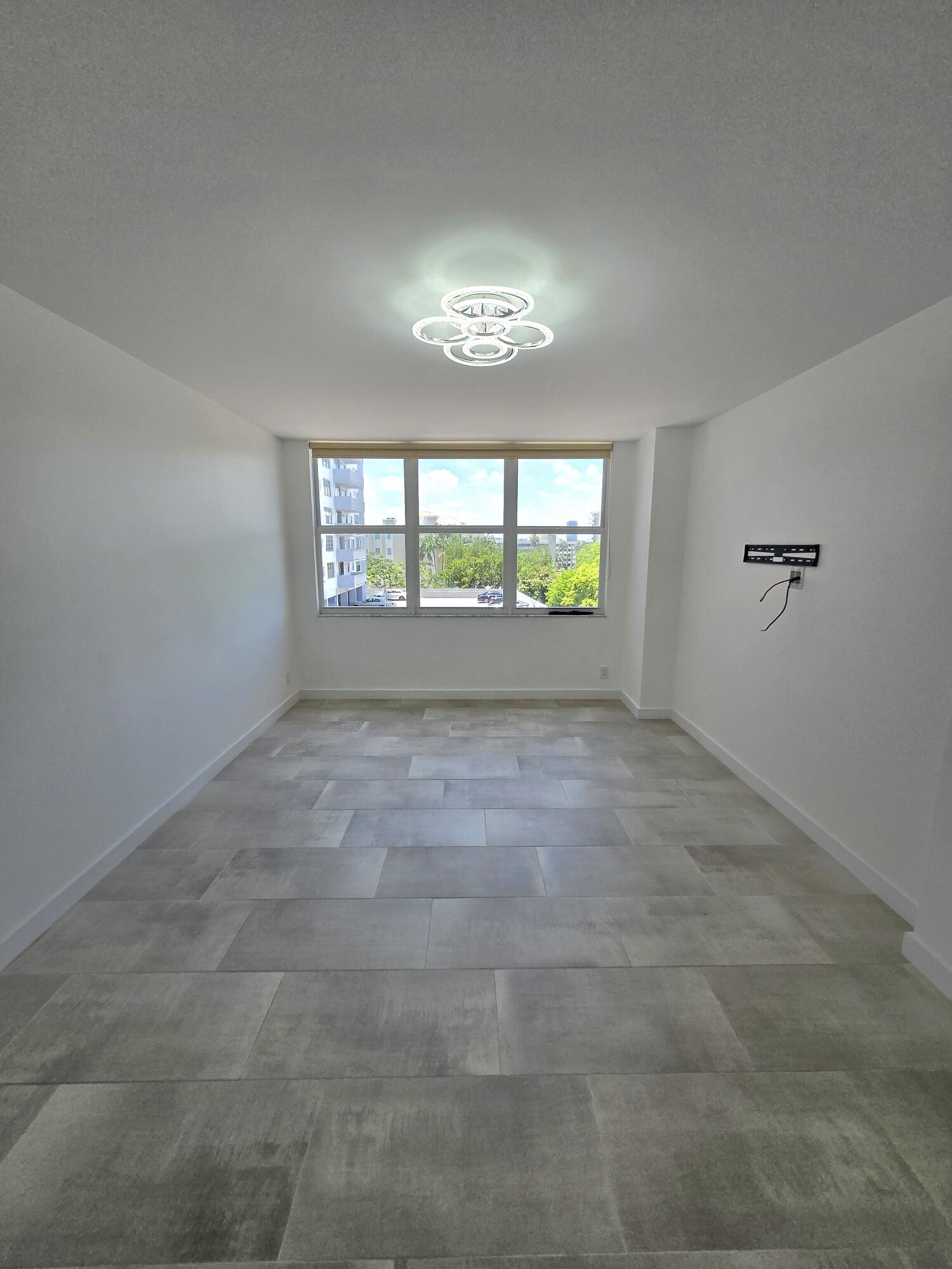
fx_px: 477
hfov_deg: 89.9
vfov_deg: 106.2
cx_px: 476
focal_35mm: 13
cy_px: 634
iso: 40
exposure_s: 1/370
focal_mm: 1.7
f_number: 2.2
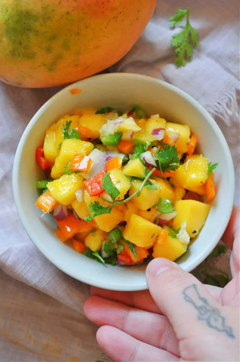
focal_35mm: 60
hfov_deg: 22.6
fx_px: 601
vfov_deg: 33.4
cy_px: 181
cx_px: 120
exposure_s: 1/125
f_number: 5.3
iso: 800
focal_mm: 40
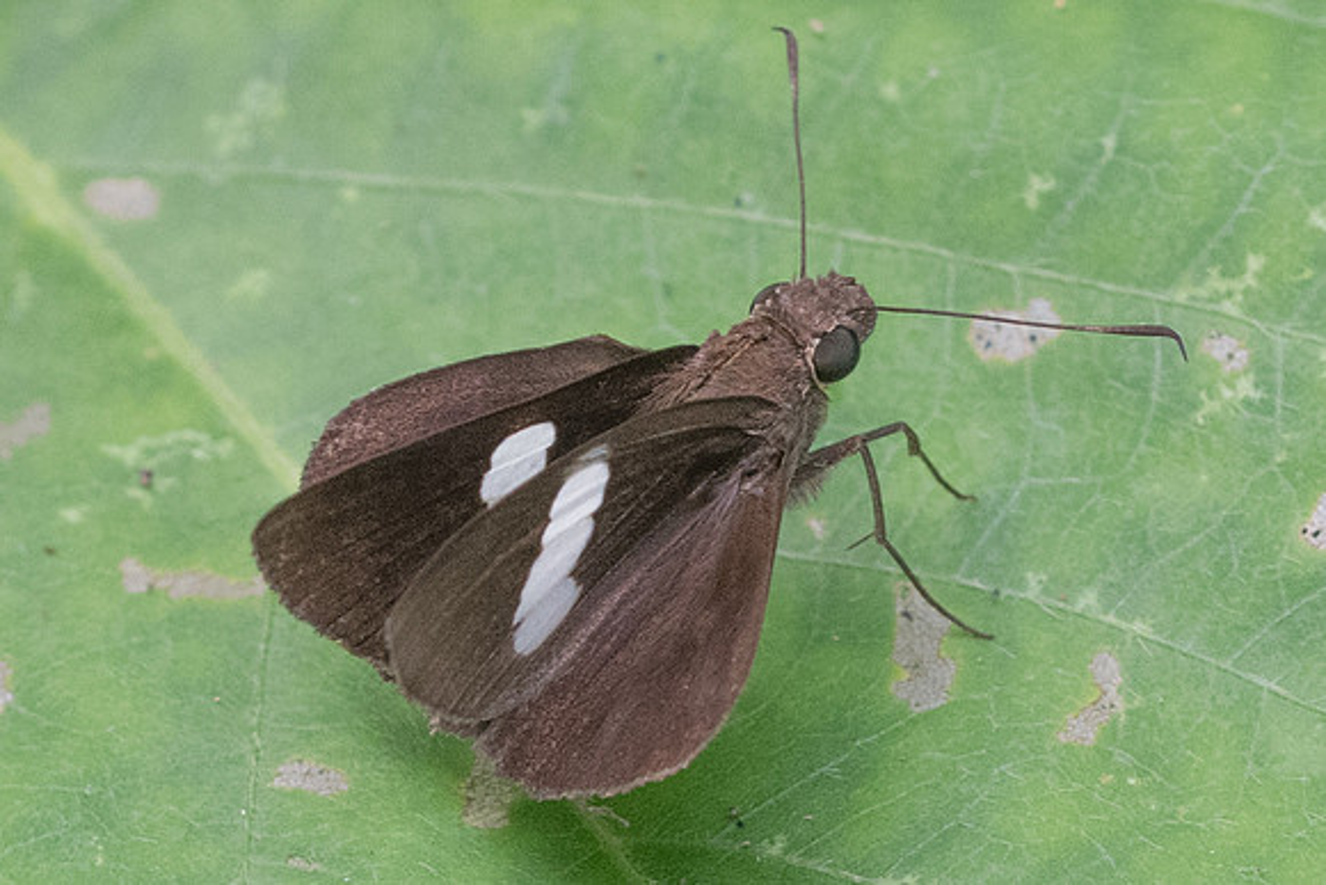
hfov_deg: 2.3
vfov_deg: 1.5
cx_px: 642
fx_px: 32927
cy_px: 601
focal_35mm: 894
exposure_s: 1/640
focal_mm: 150
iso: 1000
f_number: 6.3
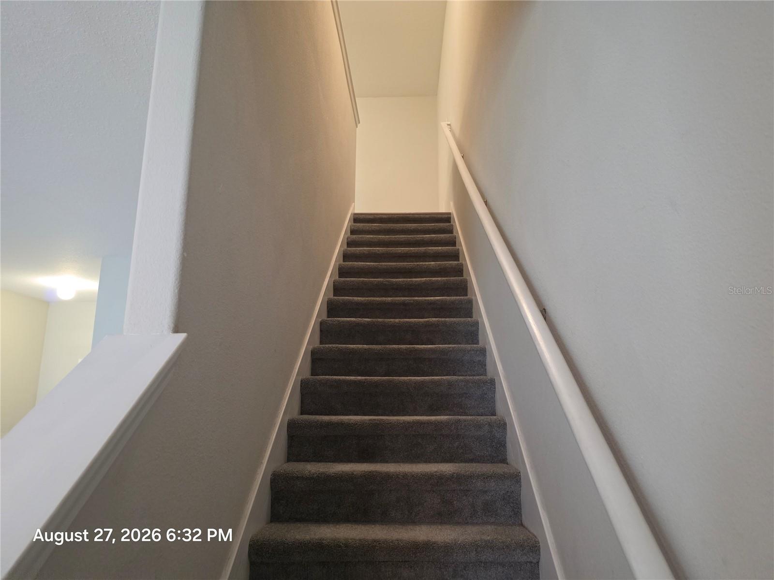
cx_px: 387
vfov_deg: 58.9
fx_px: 514
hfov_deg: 73.9
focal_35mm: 23
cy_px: 290
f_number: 1.4
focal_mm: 6.5
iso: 1250
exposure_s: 1/120
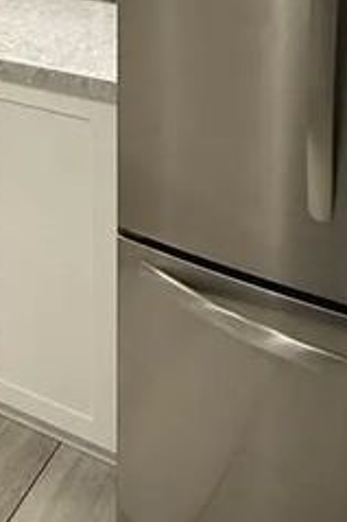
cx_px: 142
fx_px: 753
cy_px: -49
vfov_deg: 33.4
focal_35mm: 52
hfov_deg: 25.9
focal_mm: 2.22
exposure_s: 1/60
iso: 400
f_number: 2.2
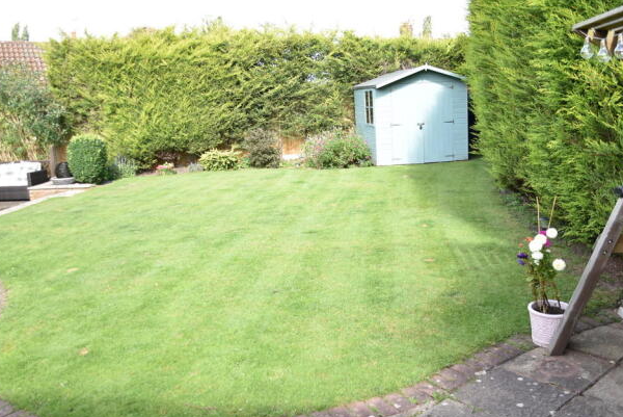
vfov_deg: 36.9
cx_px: 308
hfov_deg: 53.1
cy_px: 200
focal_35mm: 36
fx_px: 623
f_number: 8
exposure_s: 1/250
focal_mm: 22
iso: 180
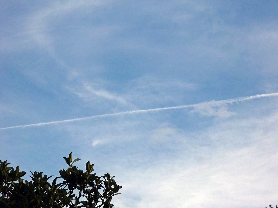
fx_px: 843
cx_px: 139
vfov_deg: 14.1
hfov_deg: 18.7
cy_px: 104
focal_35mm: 105
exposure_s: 1/160
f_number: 14.1
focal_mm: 18.9
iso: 200
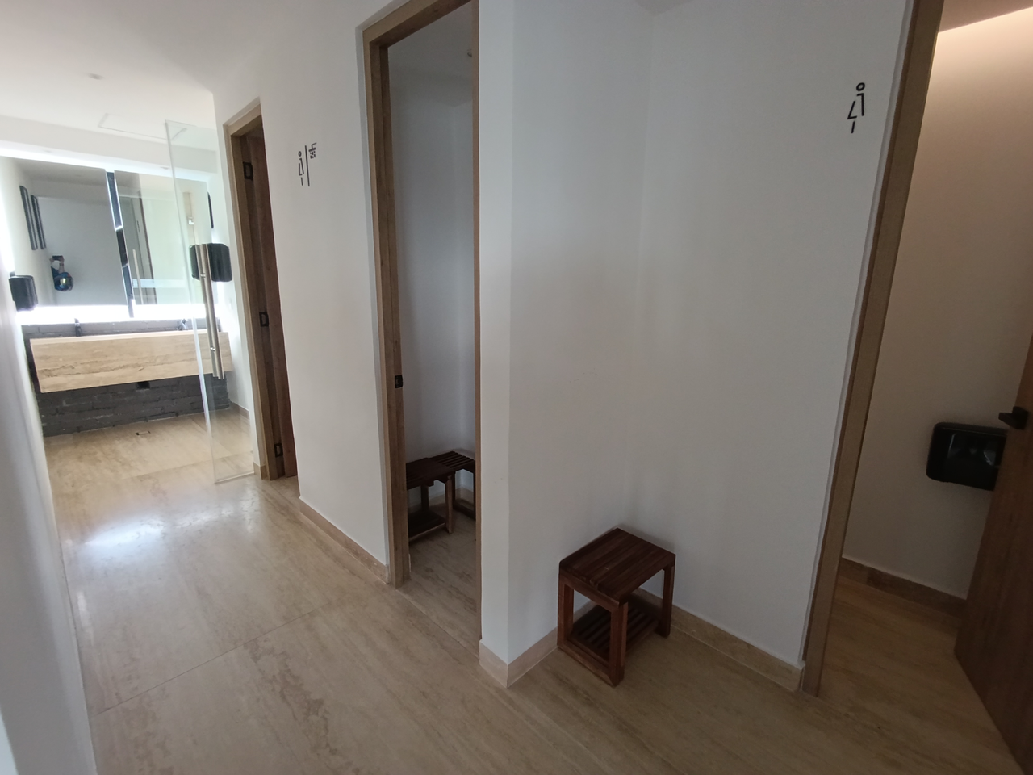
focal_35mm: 16
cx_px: 516
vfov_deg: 78.1
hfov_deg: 94.5
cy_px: 388
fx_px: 477
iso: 320
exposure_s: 1/30
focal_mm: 1.65
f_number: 2.2
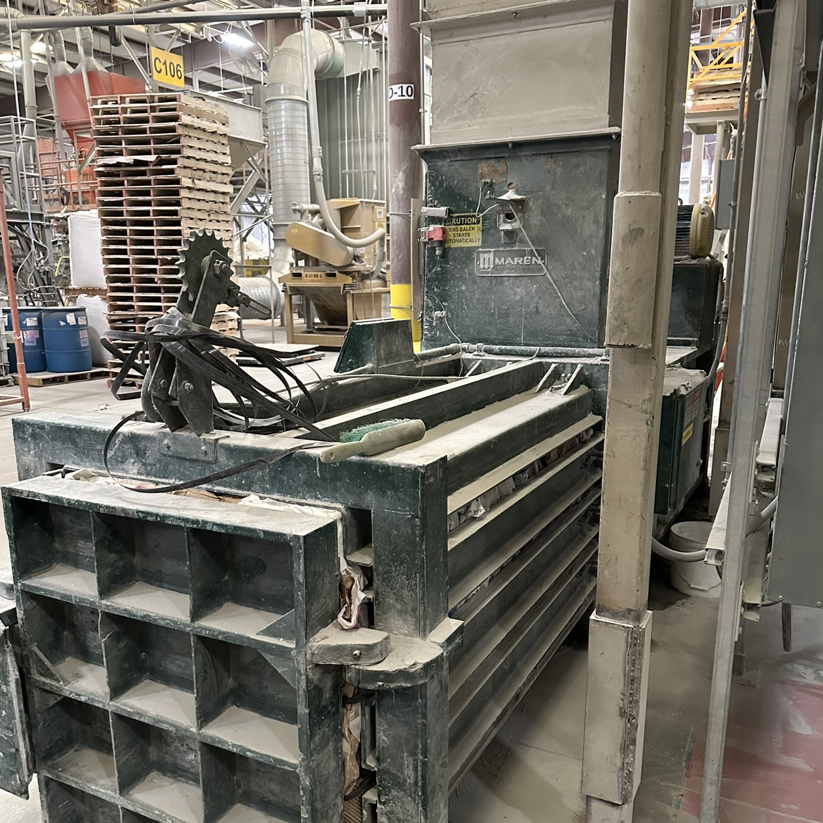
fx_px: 780
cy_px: 454
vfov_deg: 55.5
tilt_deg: -12.3
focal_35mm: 29
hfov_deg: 55.6
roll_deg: +0.6
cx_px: 416
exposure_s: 1/55
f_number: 1.78
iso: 1000
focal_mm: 6.86
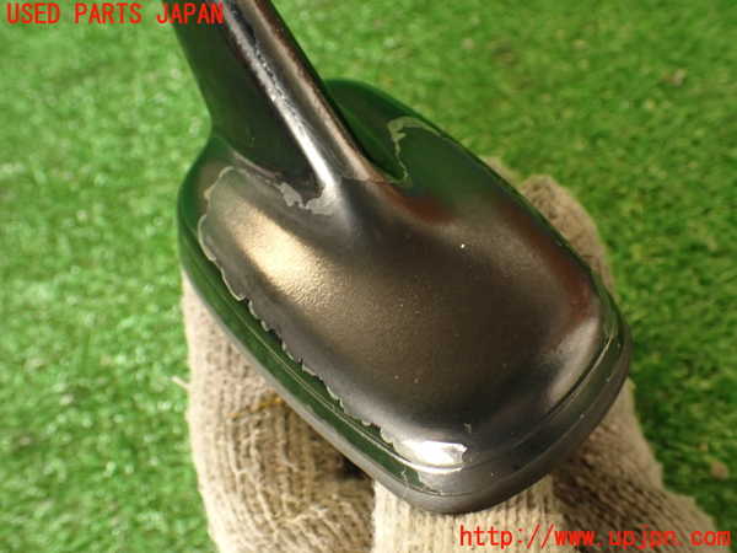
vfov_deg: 44.2
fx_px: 681
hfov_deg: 56.8
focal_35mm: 32
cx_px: 368
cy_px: 276
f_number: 2.4
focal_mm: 5.79
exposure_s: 1/30
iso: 250
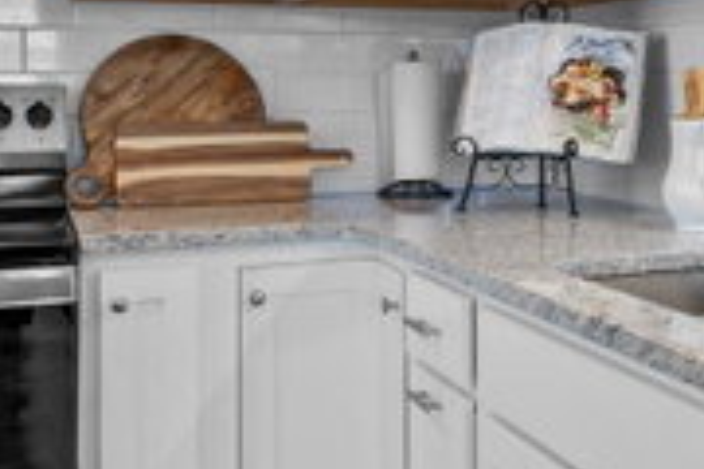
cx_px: 681
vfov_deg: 20.3
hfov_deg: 28.8
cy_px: 74
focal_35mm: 66
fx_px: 1291
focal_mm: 16.5
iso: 100
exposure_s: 1/1.25
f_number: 9
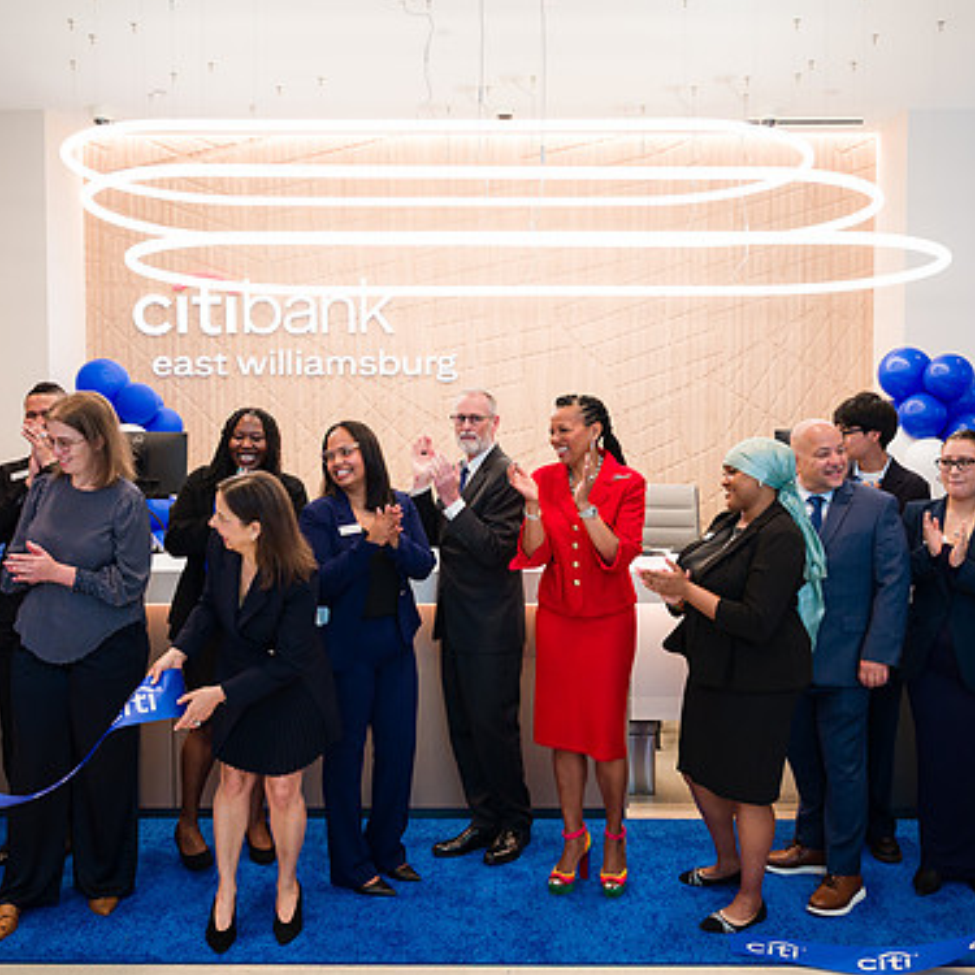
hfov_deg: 51.1
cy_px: 494
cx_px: 504
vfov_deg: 51.1
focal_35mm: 32
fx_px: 1020
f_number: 4
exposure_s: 1/200
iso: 800
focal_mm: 24
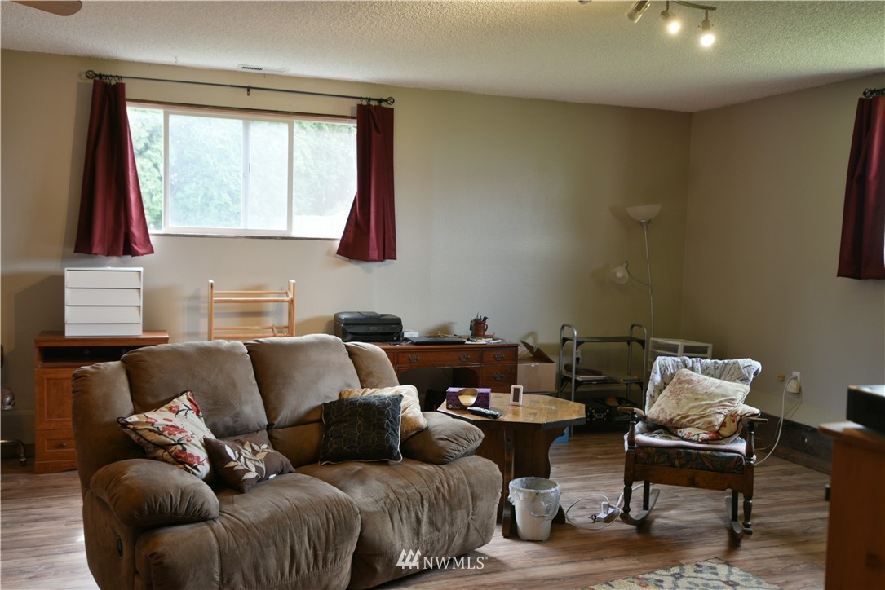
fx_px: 861
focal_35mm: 35
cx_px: 442
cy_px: 295
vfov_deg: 37.9
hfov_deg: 54.4
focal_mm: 35
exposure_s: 1/80
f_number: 4.5
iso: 800
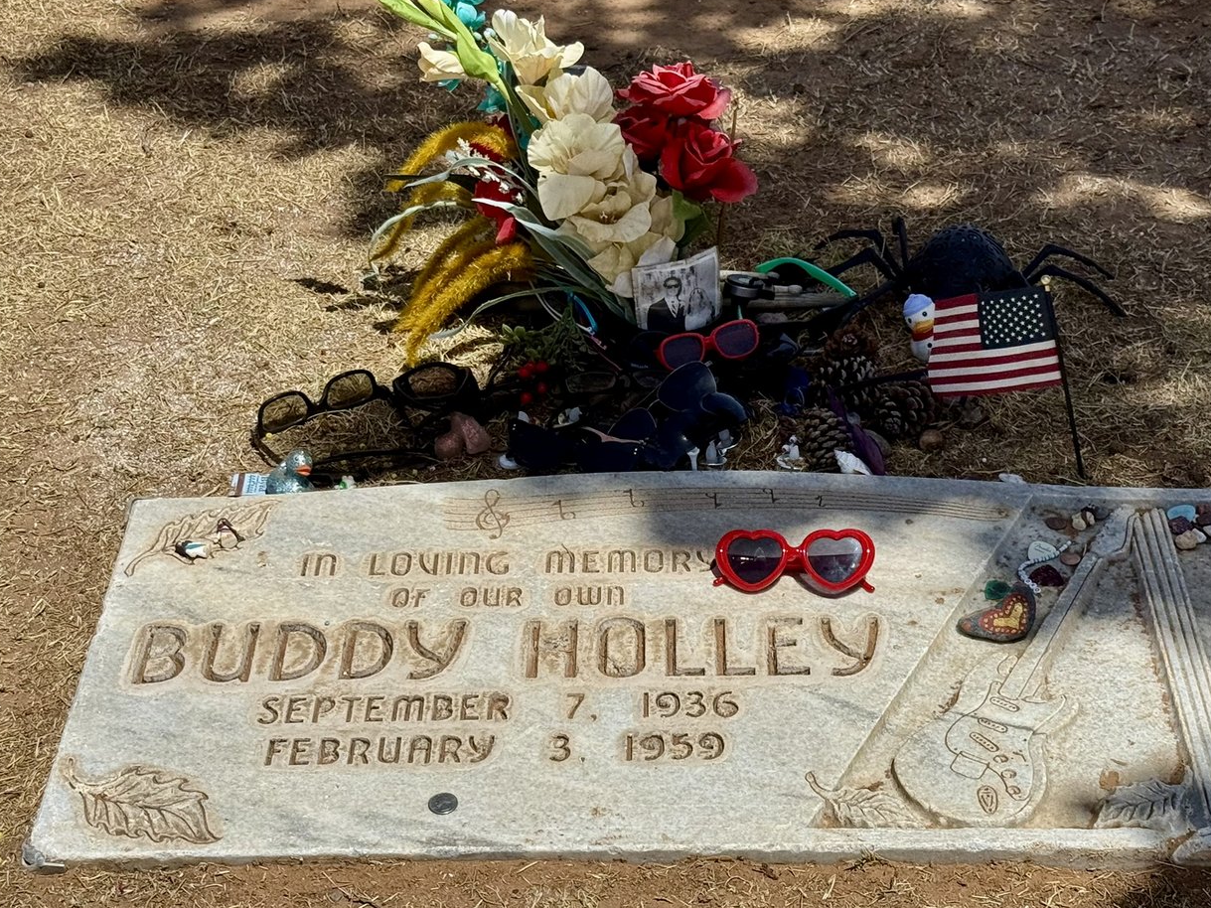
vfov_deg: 23.3
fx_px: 2204
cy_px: 432
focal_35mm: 63
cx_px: 700
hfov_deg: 30.7
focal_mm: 6.76
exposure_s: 1/9009
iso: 64
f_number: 1.78
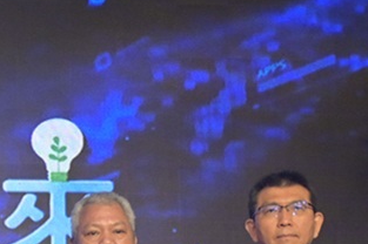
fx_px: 2063
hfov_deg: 9.5
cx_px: -397
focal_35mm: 202
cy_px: 481
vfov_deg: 6.6
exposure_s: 1/160
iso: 640
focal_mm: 42
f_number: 3.2
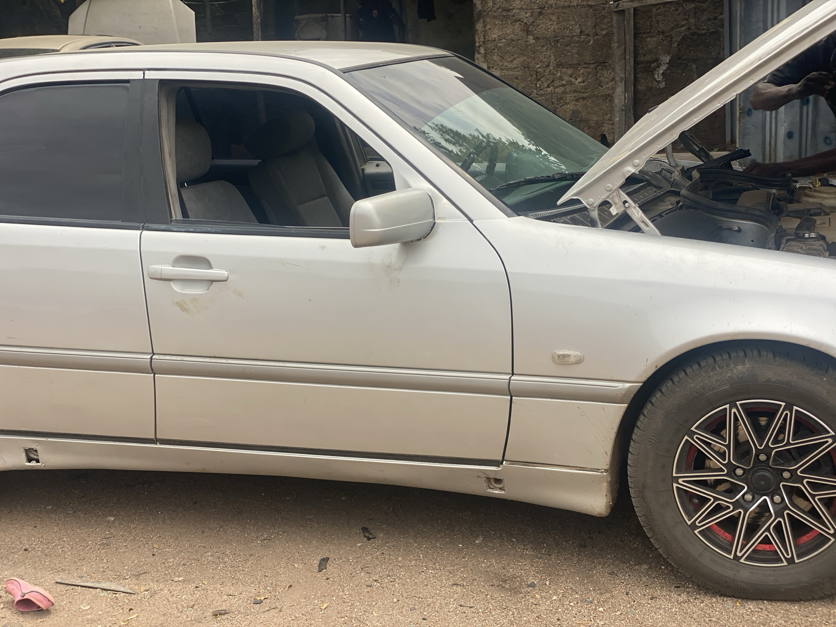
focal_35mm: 52
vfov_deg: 28.0
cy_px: 314
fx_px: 1256
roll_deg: +3.8
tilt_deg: -15.0
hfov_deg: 36.8
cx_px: 418
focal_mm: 6
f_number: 2
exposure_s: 1/959
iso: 20
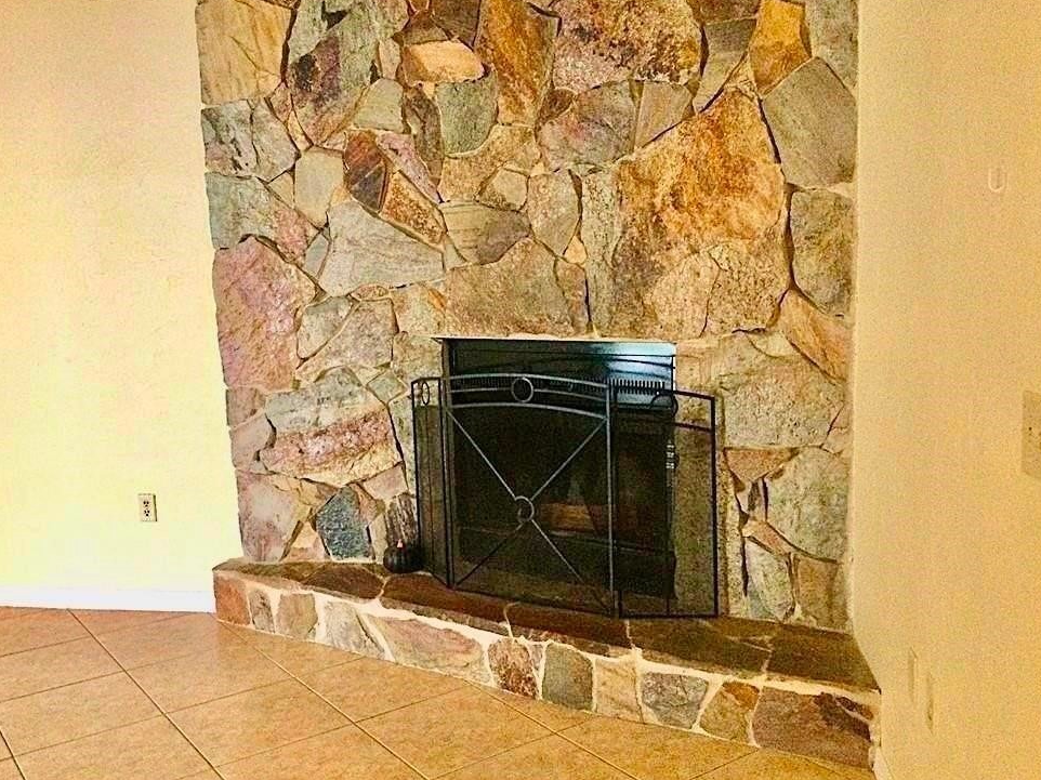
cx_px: 498
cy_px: 400
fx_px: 992
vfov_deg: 42.9
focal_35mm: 33
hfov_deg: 55.3
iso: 200
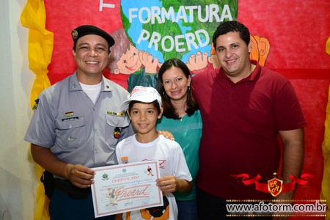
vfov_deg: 40.0
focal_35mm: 33
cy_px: 110
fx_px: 302
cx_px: 165
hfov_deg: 57.2
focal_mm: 22
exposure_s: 1/80
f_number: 3.8
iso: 1600
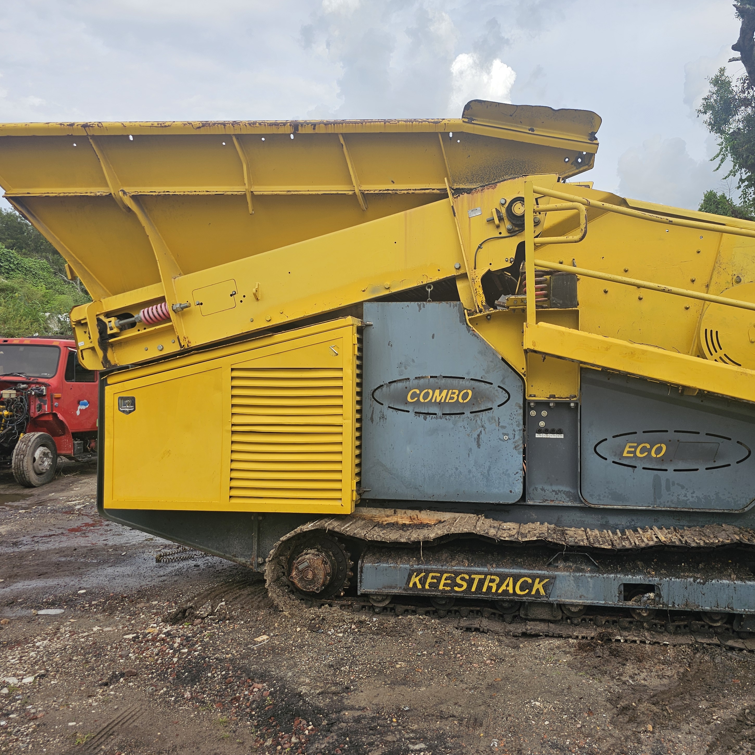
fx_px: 691
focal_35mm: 28
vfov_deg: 57.3
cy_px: 373
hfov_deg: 56.9
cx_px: 445
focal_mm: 6.3
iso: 10
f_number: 1.7
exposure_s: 1/550
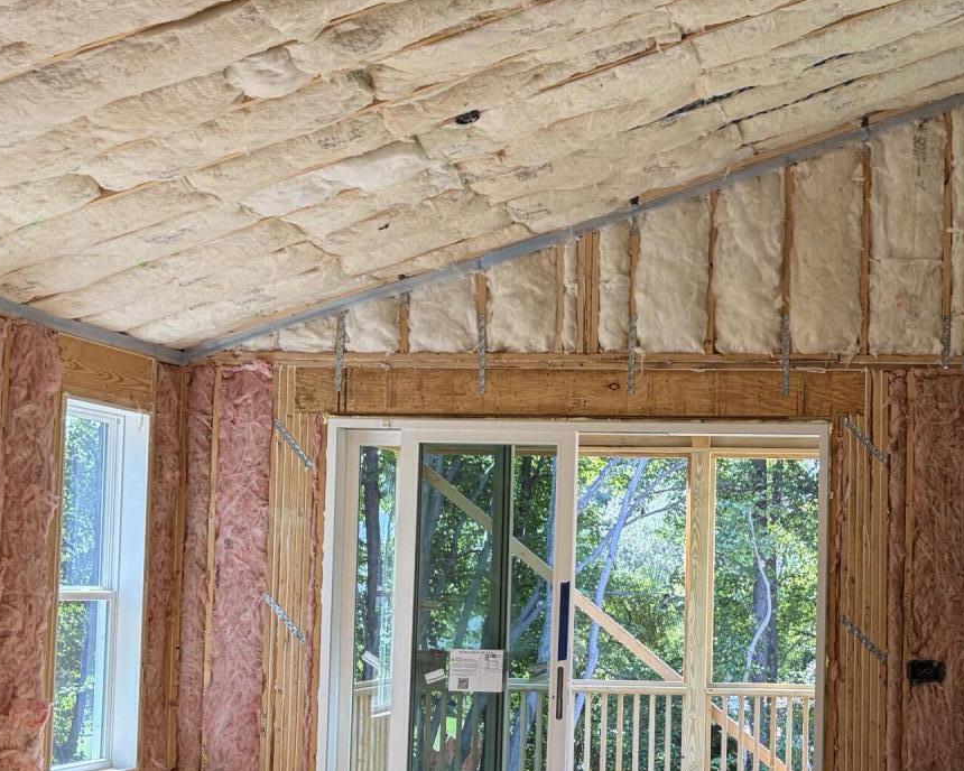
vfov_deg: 25.7
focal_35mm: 59
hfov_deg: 30.8
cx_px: 834
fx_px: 1683
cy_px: 496
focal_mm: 5.96
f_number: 1.6
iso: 80
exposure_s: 1/197
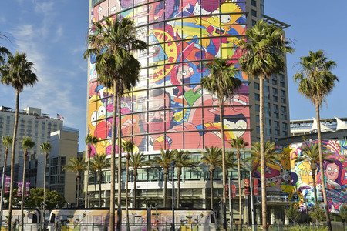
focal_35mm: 42
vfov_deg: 31.9
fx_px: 405
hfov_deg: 46.4
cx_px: 174
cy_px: 116
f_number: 10
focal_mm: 42
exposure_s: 1/250
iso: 160
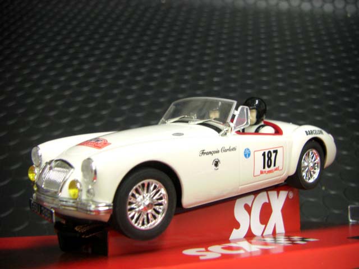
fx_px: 394
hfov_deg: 49.0
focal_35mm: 38
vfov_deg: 37.7
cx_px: 180
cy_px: 134
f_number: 3.4
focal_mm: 6.3
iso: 200
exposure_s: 1/25
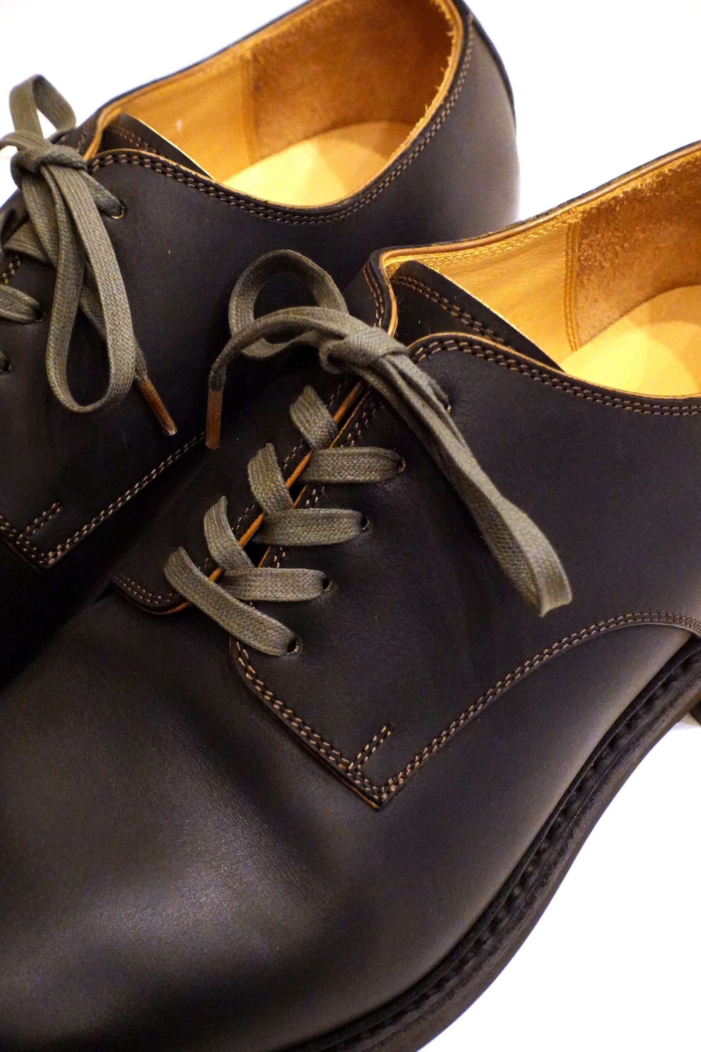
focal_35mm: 70
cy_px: 526
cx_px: 350
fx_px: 2044
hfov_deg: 19.5
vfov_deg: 28.8
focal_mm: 25.61
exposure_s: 1/60
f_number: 5.6
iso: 6400
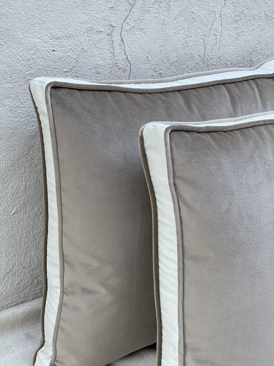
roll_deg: -5.9
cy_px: 183
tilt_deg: -28.7
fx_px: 549
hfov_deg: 28.0
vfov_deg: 36.8
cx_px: 137
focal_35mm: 52
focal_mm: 6
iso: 100
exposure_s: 1/122
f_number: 2
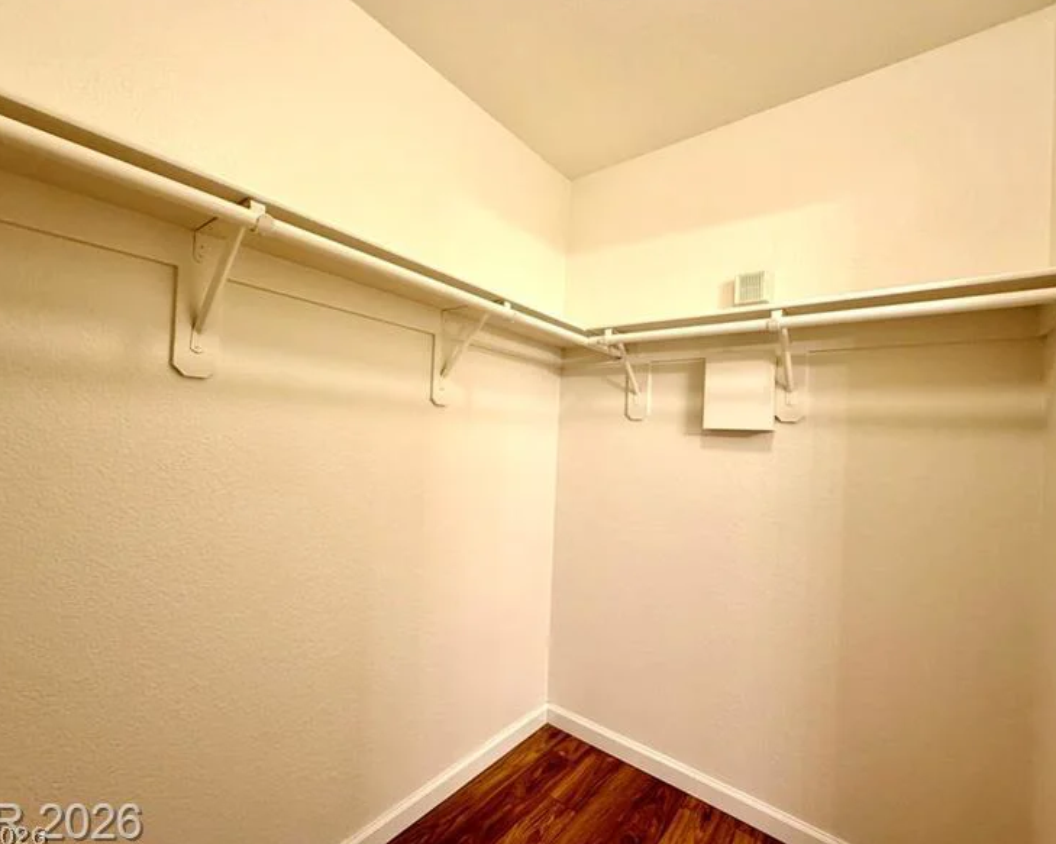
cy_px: 421
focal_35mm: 15
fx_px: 469
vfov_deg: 84.0
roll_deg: -2.8
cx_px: 503
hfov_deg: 96.7
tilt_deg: +2.1
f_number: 2.2
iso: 200
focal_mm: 2.22
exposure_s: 1/120
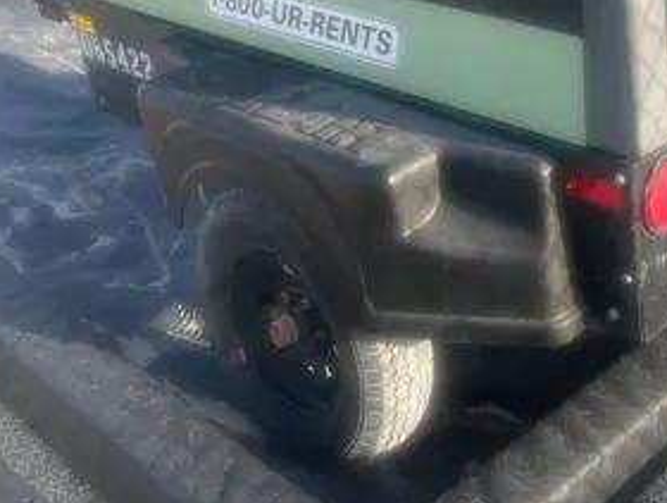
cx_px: 555
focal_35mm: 51
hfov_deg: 35.9
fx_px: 984
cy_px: 51
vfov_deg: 27.6
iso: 50
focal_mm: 4.2
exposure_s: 1/1453
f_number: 1.6
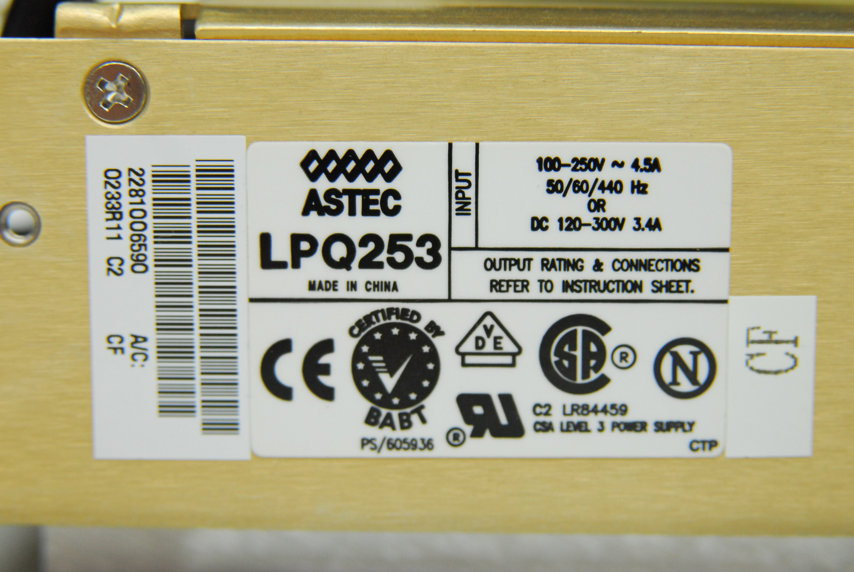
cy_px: 286
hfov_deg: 24.2
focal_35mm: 84
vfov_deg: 16.3
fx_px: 1995
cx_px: 427
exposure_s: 1/125
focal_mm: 56
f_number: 3.8
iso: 800
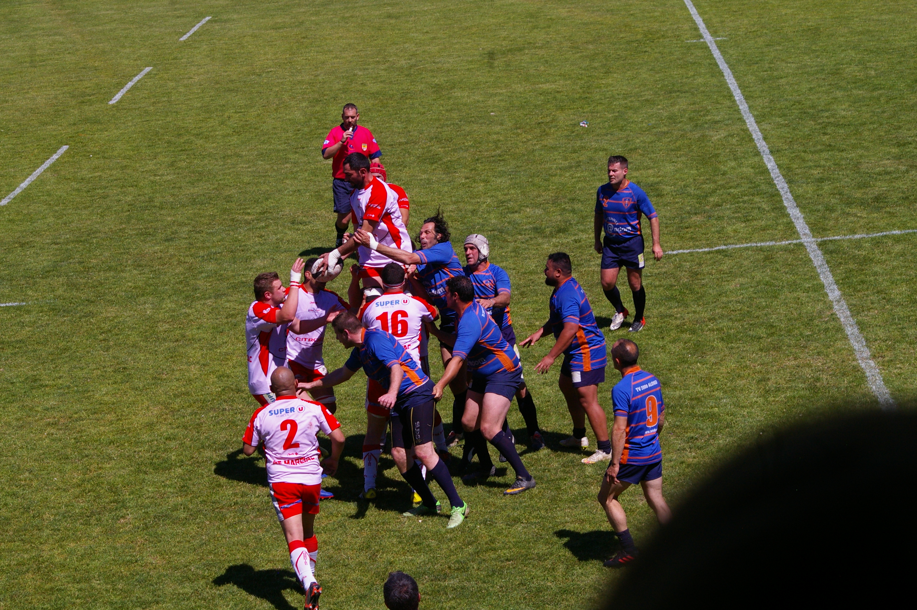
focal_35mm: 112
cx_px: 458
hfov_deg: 18.2
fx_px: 2863
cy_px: 305
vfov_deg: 12.2
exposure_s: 1/750
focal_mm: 75
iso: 400
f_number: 11
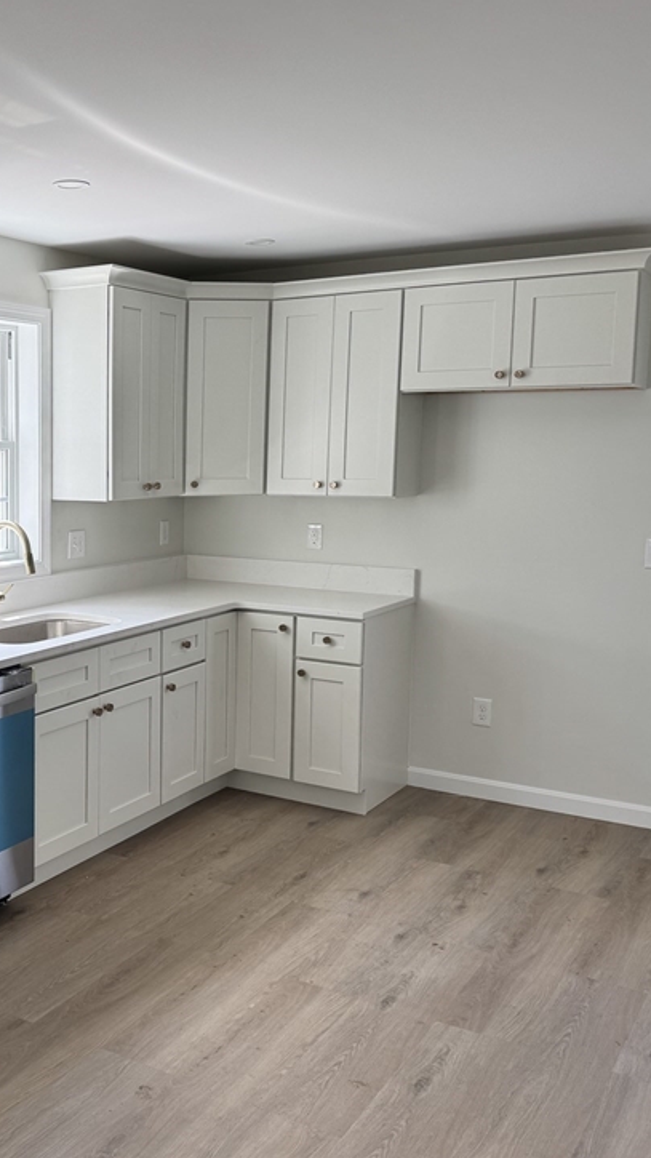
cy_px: 582
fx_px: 1136
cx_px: 66
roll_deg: +0.1
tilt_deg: -7.0
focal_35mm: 37
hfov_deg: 30.6
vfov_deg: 54.0
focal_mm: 6.76
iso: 64
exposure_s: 1/257
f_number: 1.78
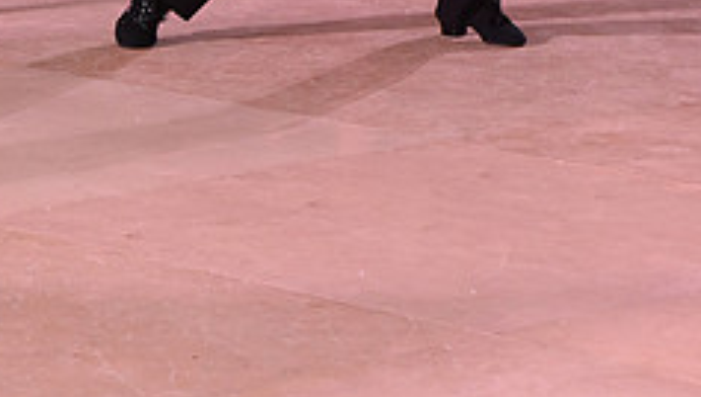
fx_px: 4764
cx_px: 220
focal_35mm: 256
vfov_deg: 4.7
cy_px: -388
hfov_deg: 8.4
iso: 2500
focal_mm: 100
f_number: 5.6
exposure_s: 1/320
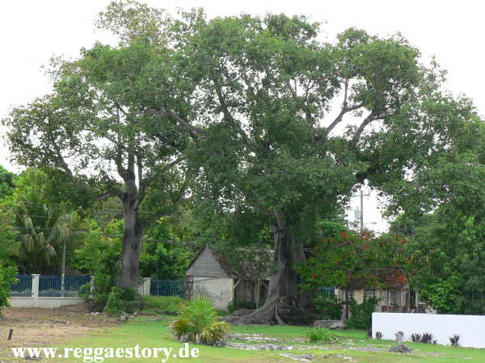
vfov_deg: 18.4
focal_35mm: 80
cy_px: 182
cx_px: 242
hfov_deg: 24.4
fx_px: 1121
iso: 64
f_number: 4
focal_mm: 13.7
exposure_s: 1/160
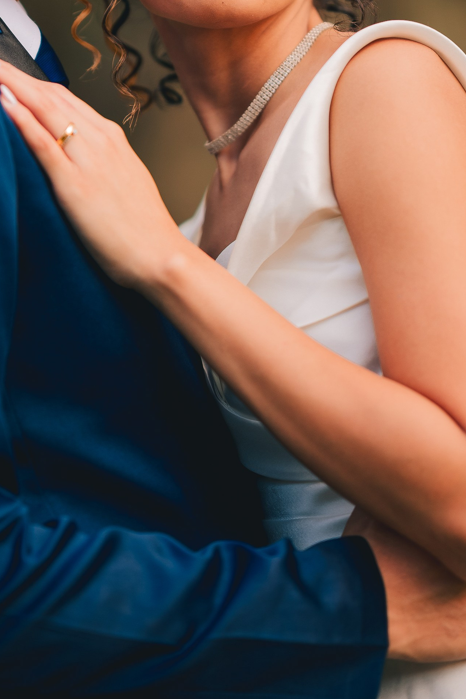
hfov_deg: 7.5
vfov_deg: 11.2
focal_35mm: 182
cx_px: 133
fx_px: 3532
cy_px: 81
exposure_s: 1/1000
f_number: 1.4
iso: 80
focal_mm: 85
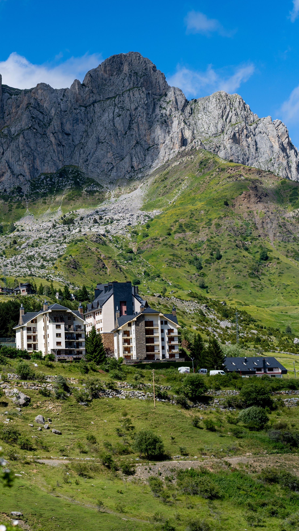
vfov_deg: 26.8
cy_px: 266
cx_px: -63
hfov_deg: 14.8
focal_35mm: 79
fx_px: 1113
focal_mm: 50
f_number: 2.5
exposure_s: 1/4000
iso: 100
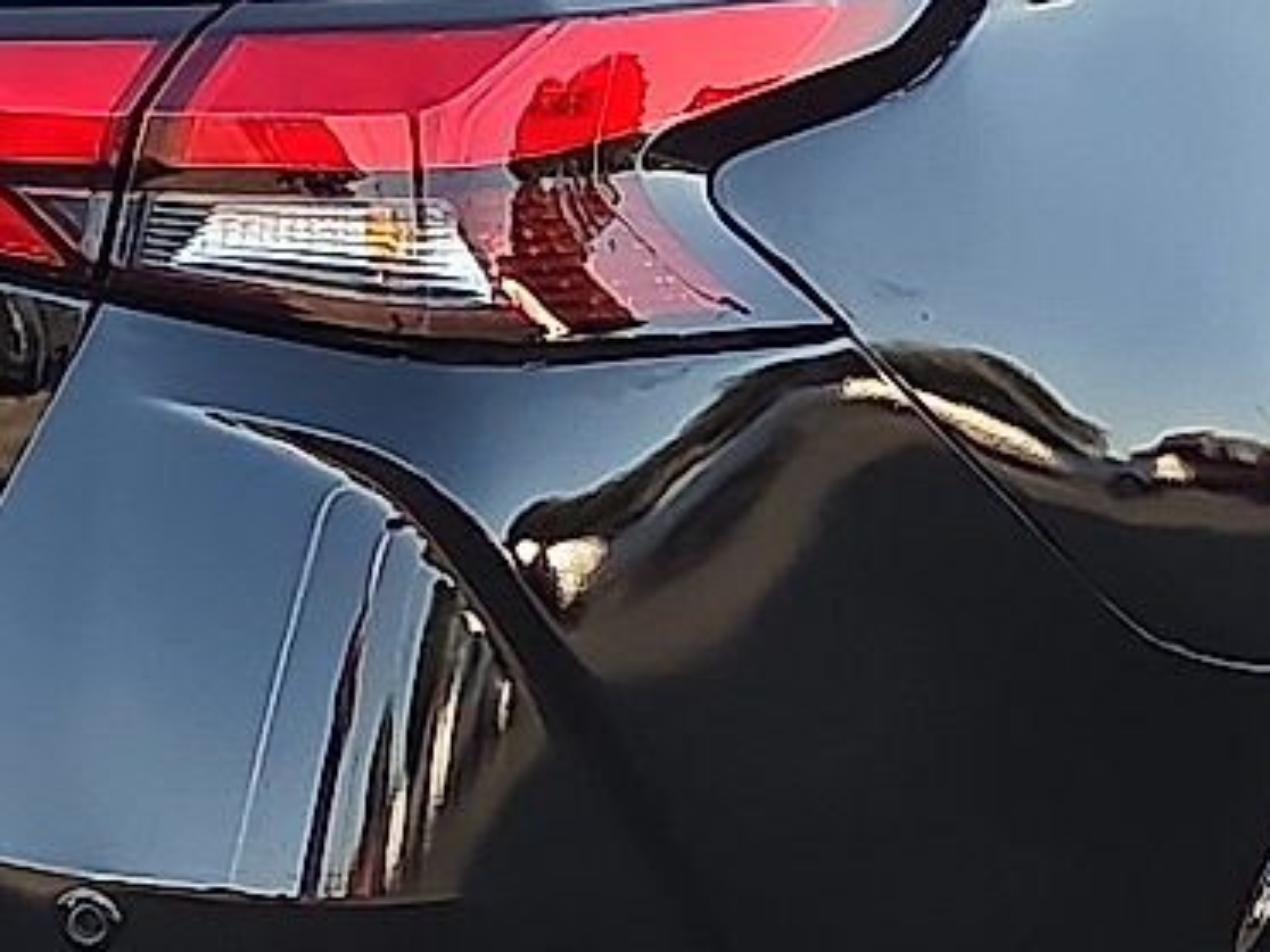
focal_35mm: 172
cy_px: 406
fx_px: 6310
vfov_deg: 8.6
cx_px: 1038
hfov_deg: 11.4
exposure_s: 1/196
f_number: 1.8
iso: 25
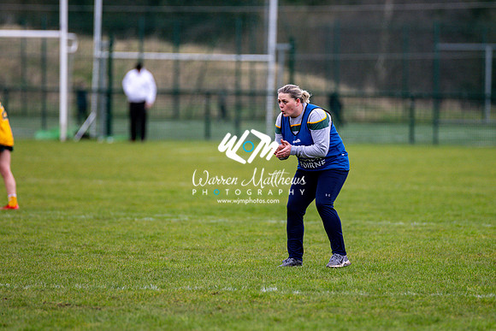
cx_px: 266
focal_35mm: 415
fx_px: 5717
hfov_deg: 5.0
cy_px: 165
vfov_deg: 3.3
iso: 900
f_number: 2.8
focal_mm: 300
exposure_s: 1/640
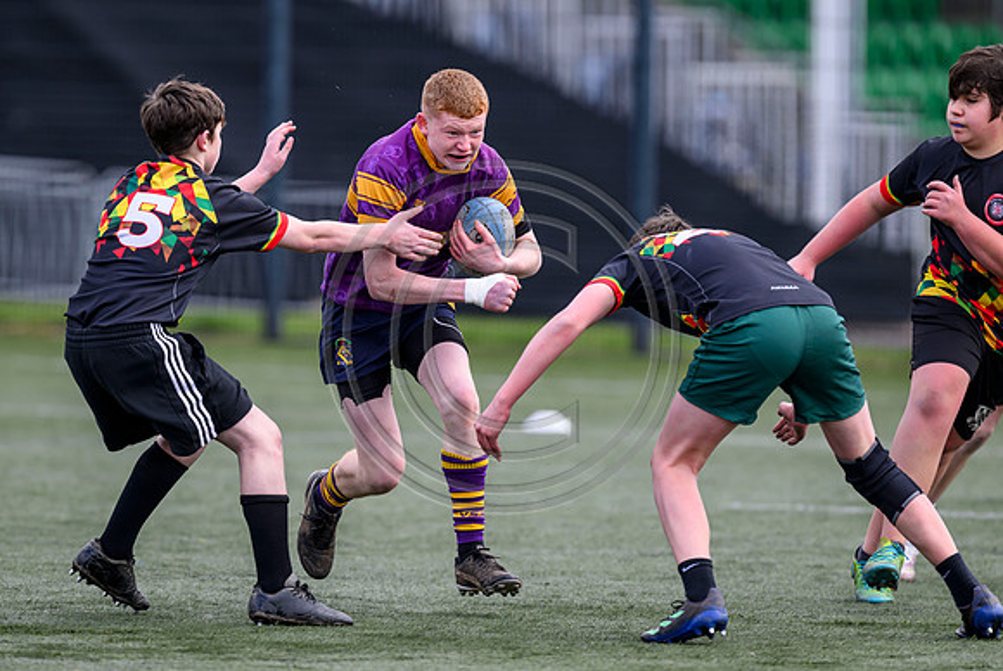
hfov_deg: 4.2
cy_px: 324
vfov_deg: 2.8
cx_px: 402
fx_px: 13527
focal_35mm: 485
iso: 500
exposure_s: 1/1600
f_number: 3.5
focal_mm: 400
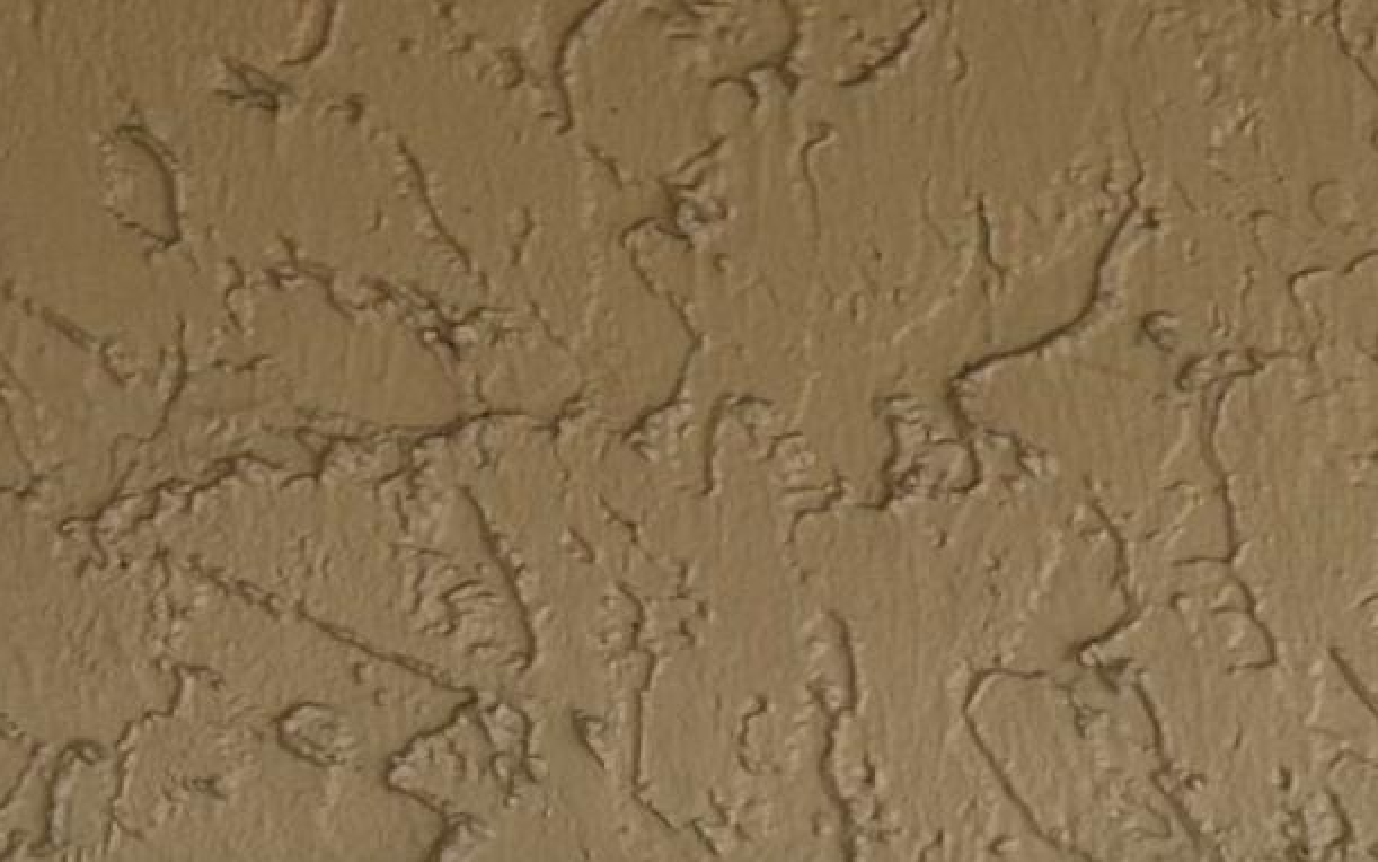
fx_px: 4883
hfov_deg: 14.2
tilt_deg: -7.4
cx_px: 2499
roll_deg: +0.0
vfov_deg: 8.8
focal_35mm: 130
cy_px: 2275
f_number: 1.5
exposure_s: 1/261
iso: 40
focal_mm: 5.7
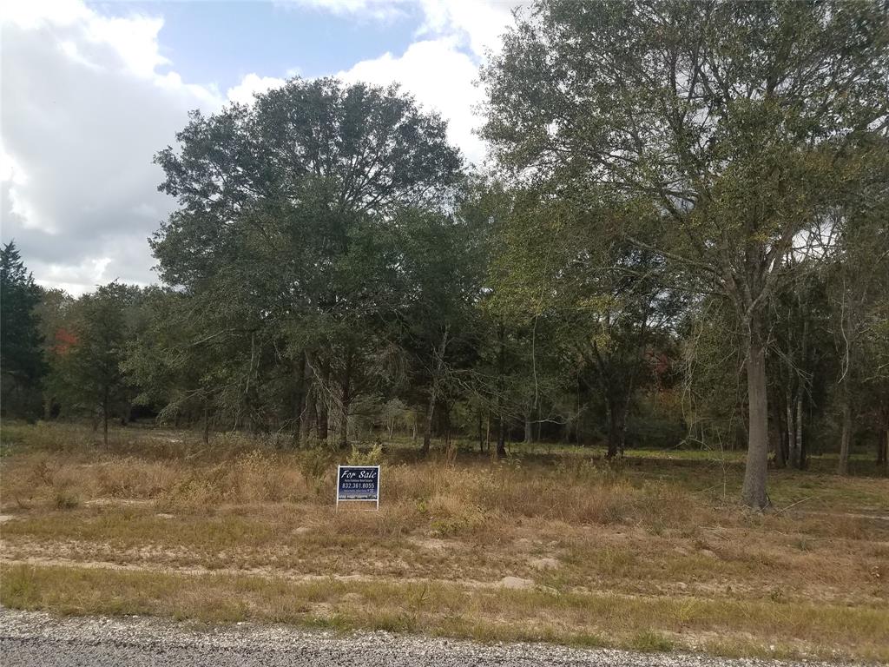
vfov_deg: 53.1
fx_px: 668
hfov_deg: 67.3
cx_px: 444
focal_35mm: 26
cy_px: 334
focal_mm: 4.2
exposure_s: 1/1480
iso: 40
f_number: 1.7
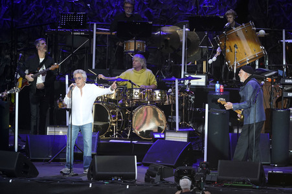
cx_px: 146
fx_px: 3218
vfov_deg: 3.5
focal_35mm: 397
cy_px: 97
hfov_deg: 5.2
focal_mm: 397
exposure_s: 1/1250
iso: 3200
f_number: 6.3
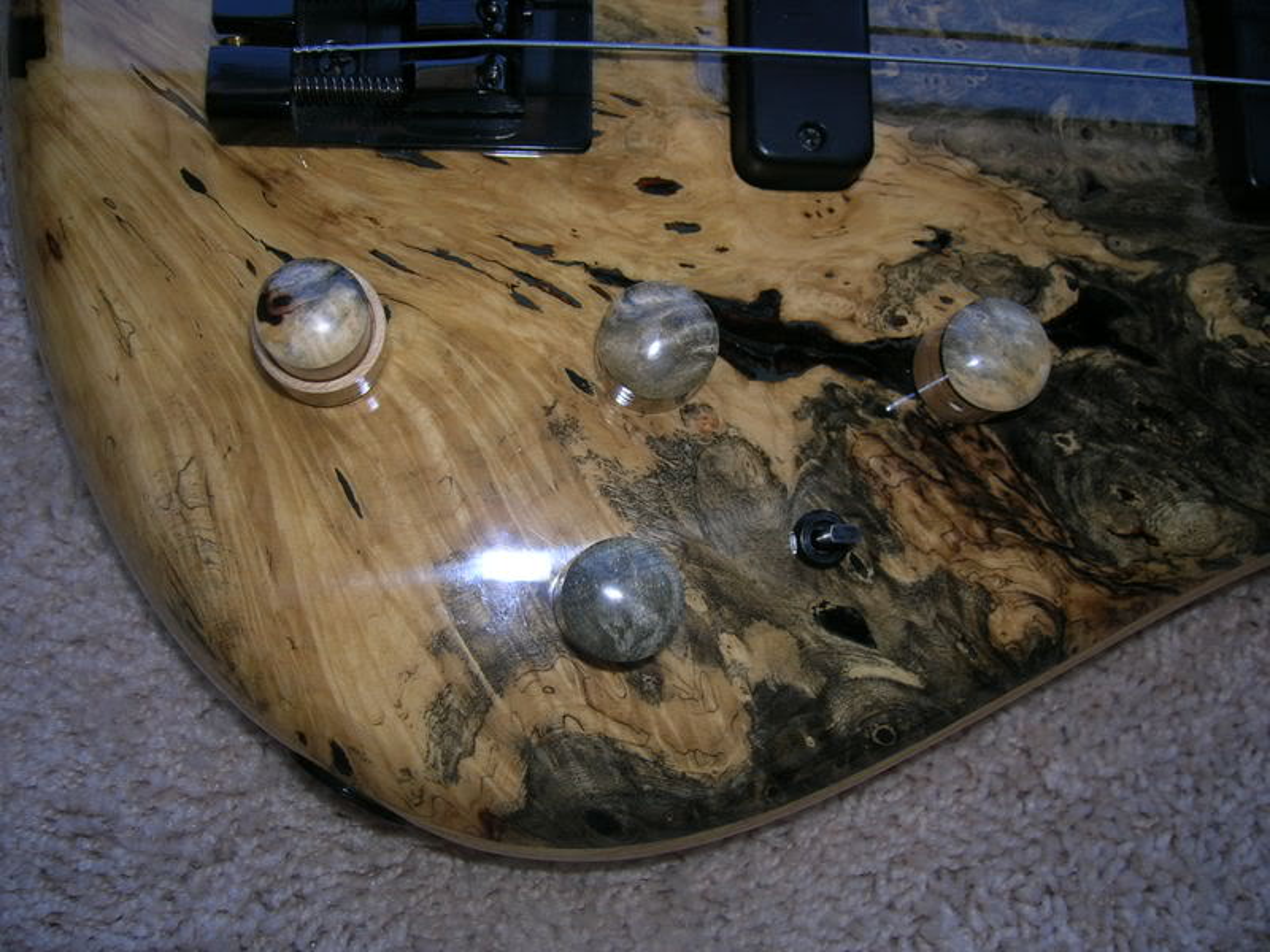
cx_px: 635
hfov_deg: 54.0
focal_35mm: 34
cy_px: 476
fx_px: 1247
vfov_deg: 41.8
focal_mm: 5.7
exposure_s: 1/60.1
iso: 50
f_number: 2.9
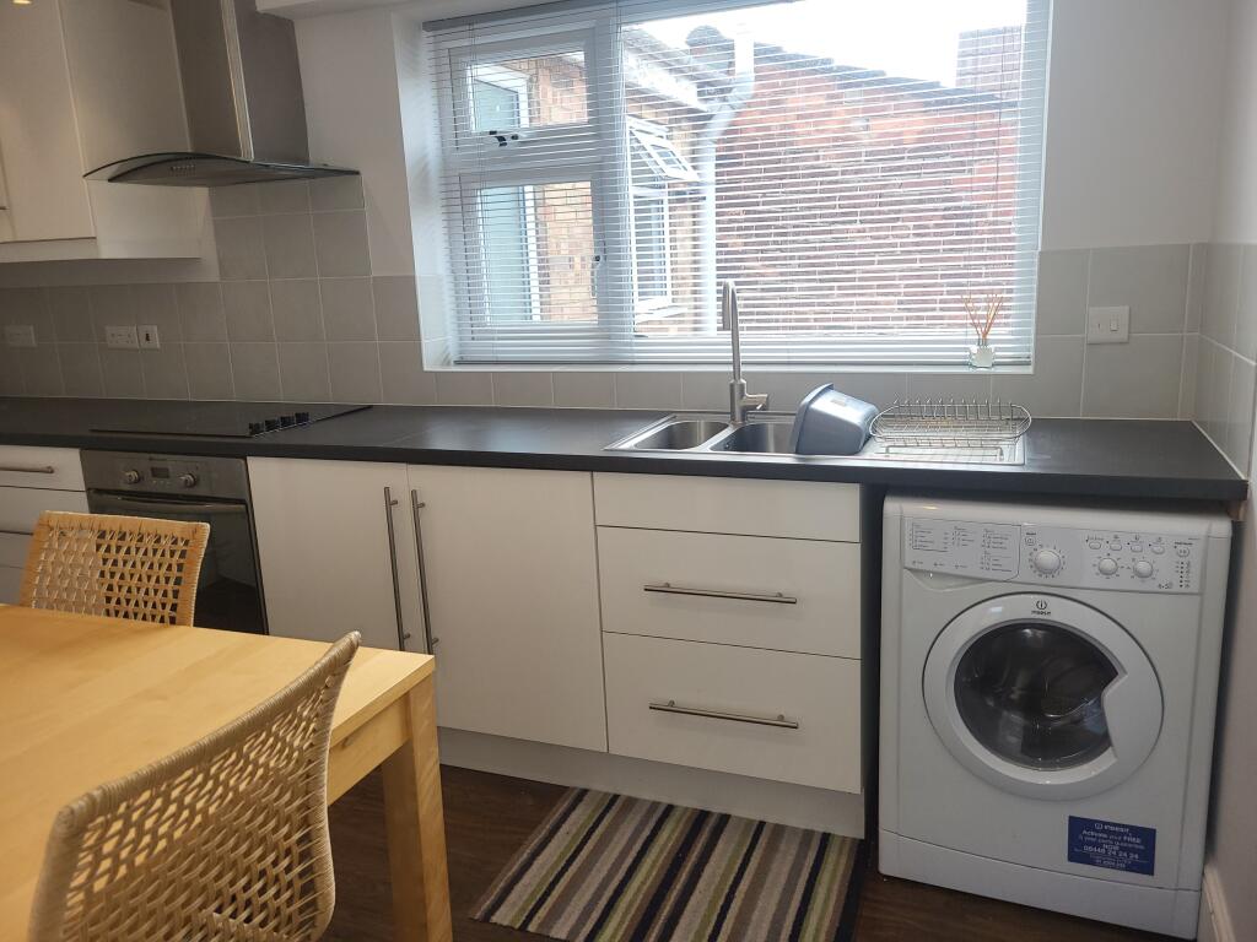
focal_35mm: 26
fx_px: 944
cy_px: 471
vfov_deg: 53.1
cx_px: 628
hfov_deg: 67.3
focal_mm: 5.4
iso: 40
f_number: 1.8
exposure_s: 1/103
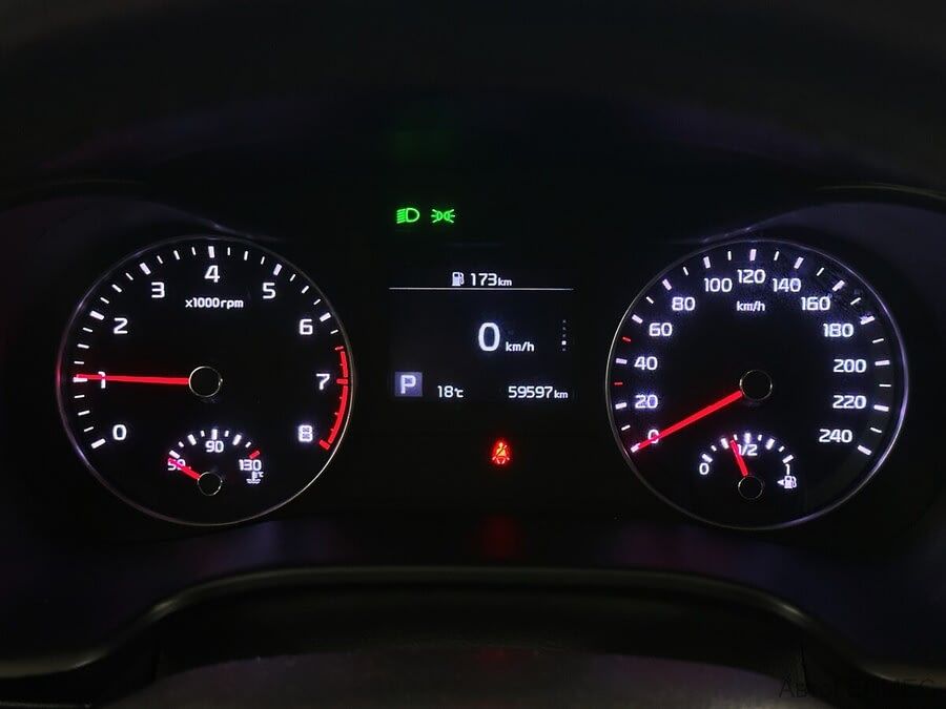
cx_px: 473
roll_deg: -0.3
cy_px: 354
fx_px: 1312
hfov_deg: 39.7
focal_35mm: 48
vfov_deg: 30.3
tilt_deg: -20.7
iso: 250
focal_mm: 6.86
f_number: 1.78
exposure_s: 1/33
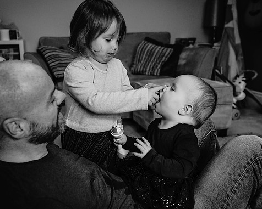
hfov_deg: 45.8
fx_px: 310
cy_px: 104
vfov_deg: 37.3
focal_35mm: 40
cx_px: 124
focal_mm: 35
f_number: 3.5
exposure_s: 1/160
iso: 1100
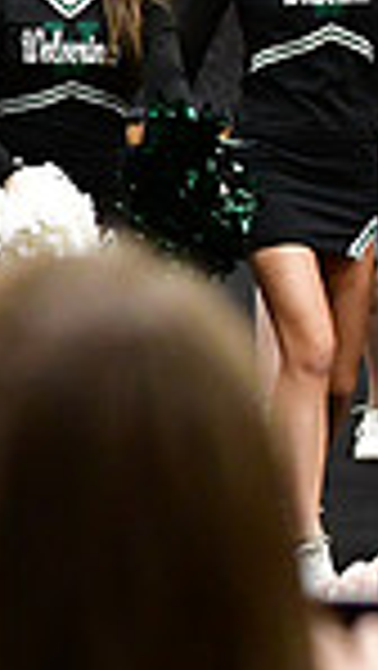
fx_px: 7613
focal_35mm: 428
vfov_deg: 5.0
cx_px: -900
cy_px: 74
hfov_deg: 2.8
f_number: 3.5
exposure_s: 1/500
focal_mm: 70
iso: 5000
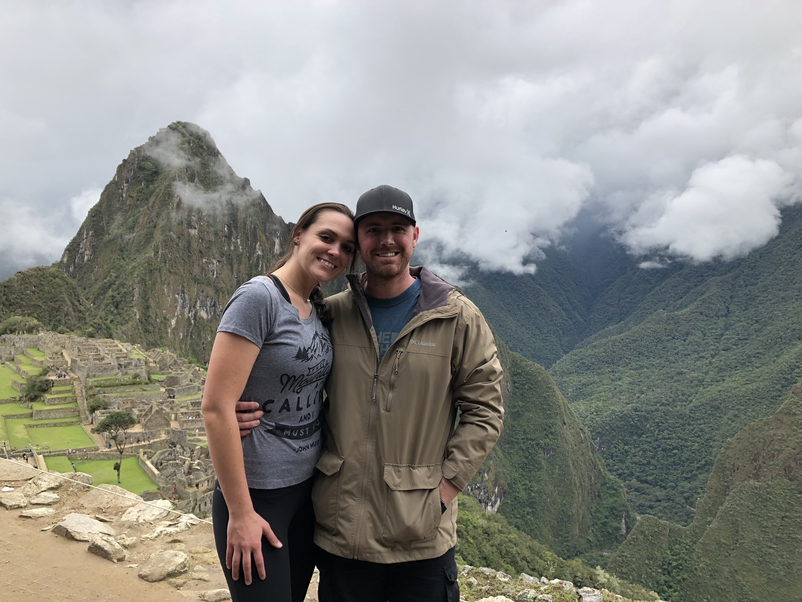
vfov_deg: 48.2
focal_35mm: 29
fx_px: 672
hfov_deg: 61.7
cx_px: 401
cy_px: 301
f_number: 1.8
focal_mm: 3.99
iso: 20
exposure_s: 1/1350
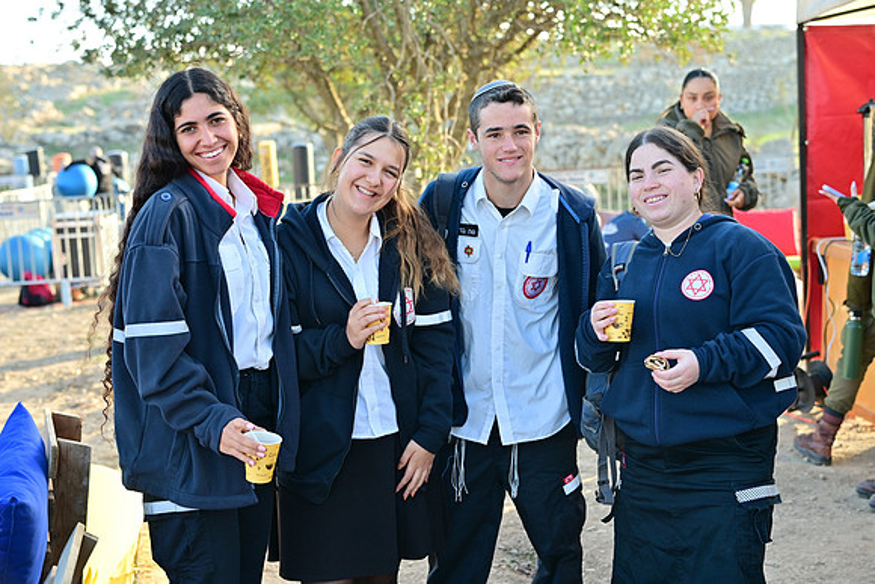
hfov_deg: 40.3
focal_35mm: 49
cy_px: 292
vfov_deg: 27.5
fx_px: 1191
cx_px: 438
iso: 280
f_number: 3.5
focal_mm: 49
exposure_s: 1/320
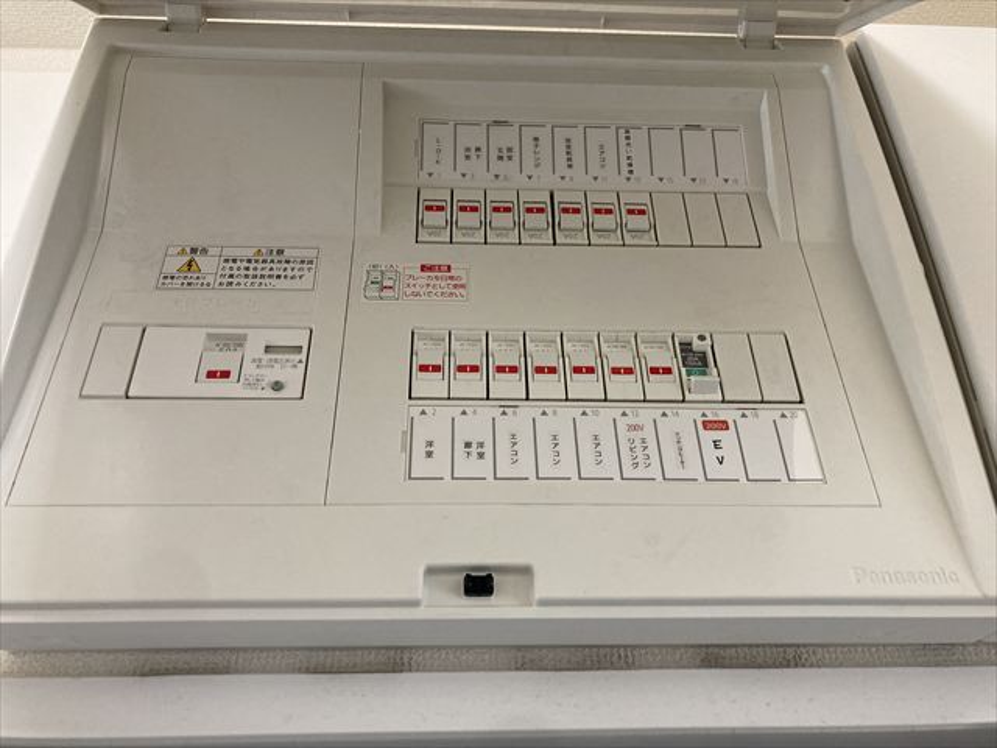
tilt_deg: +35.1
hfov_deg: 63.4
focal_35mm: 28
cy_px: 374
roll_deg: -0.3
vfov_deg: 49.7
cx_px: 498
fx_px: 806
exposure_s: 1/60
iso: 125
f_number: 1.8
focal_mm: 3.99
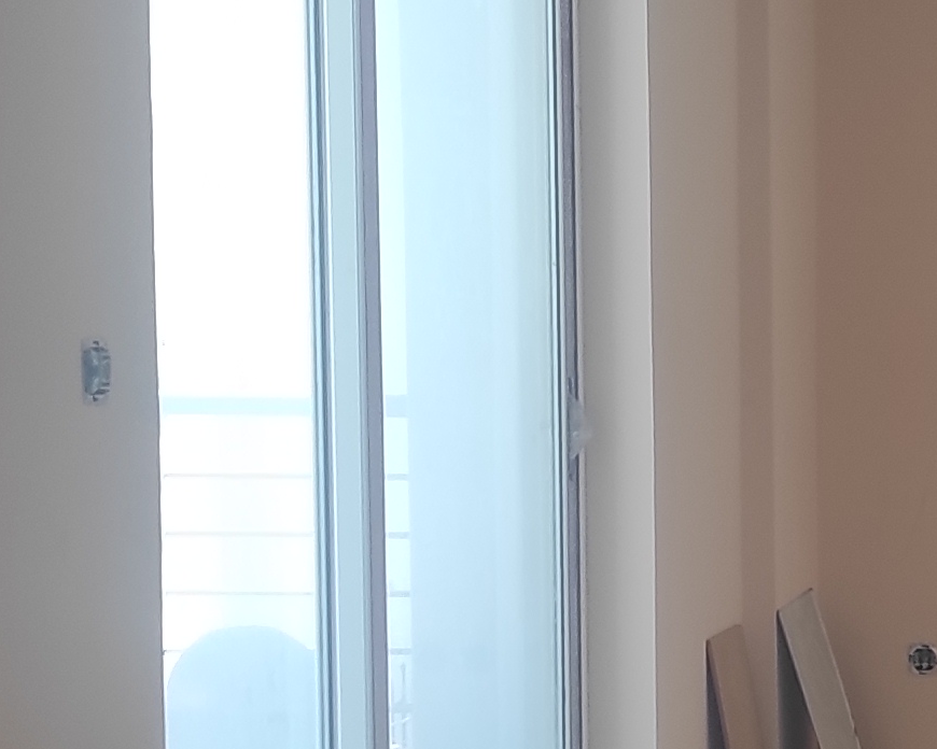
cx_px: 1837
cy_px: 559
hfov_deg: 13.0
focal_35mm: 130
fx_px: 3605
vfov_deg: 11.8
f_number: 1.89
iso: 101
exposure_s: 1/120
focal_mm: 5.43
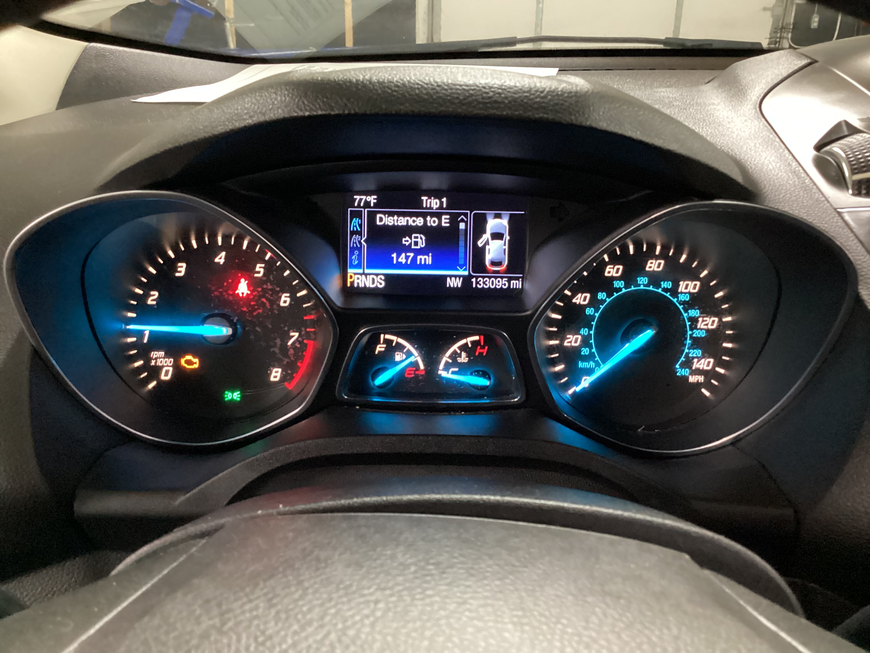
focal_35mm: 31
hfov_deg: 58.4
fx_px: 779
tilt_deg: -25.8
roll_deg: -1.2
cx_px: 435
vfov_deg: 45.4
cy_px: 326
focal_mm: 3.3
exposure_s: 1/17
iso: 640
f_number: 2.4
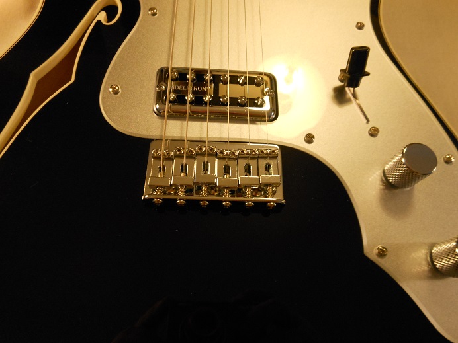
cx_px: 229
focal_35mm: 25
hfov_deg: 69.4
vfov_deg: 54.9
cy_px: 172
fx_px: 331
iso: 320
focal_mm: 4.5
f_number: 3.2
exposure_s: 1/30
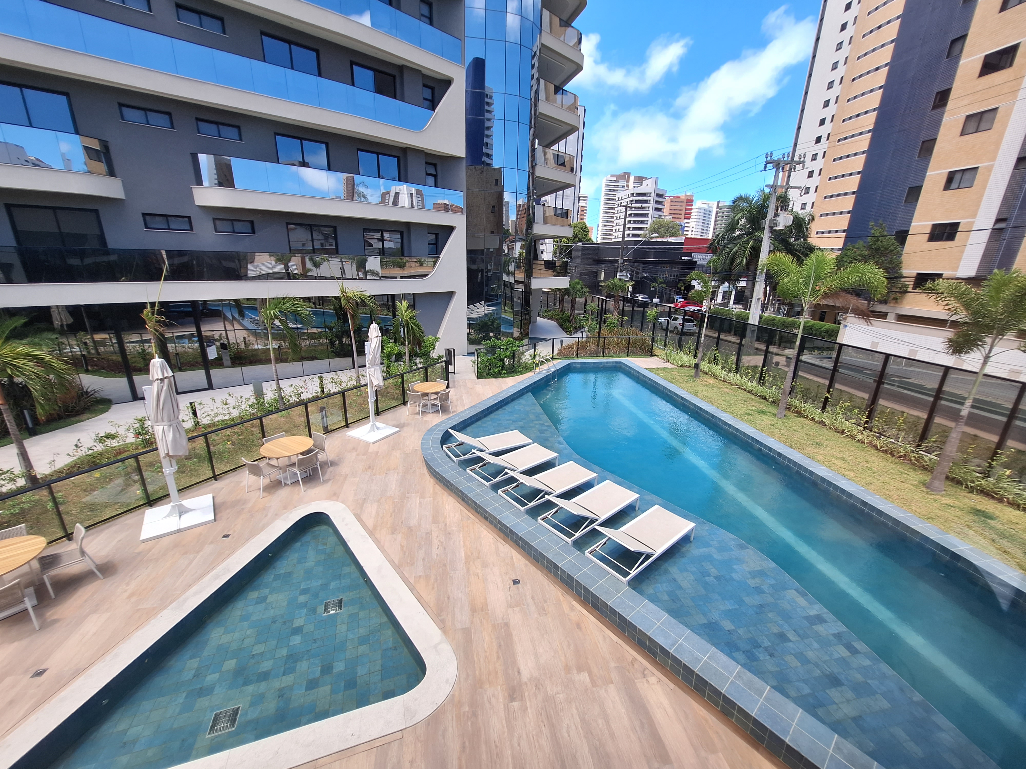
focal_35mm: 13
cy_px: 384
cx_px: 513
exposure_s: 1/120
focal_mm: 1.74
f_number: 2.2
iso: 50
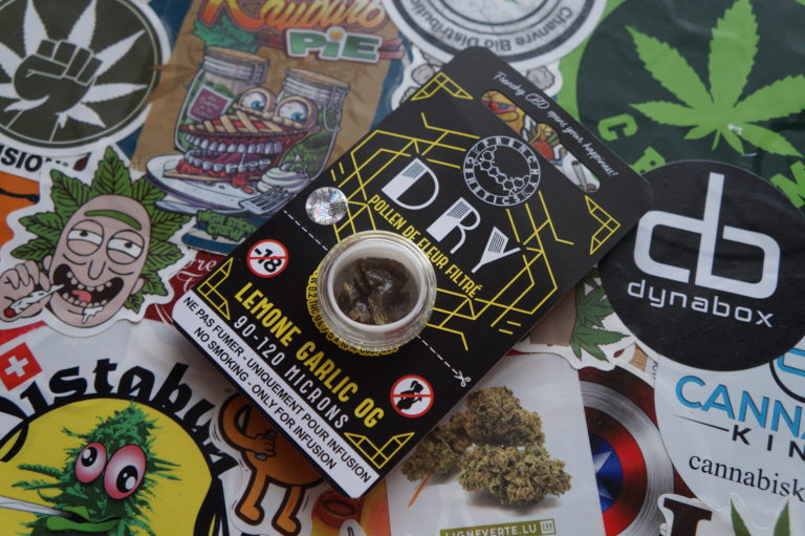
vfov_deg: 30.8
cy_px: 268
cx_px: 402
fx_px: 972
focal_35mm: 44
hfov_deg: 45.0
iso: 400
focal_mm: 29
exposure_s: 1/160
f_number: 4
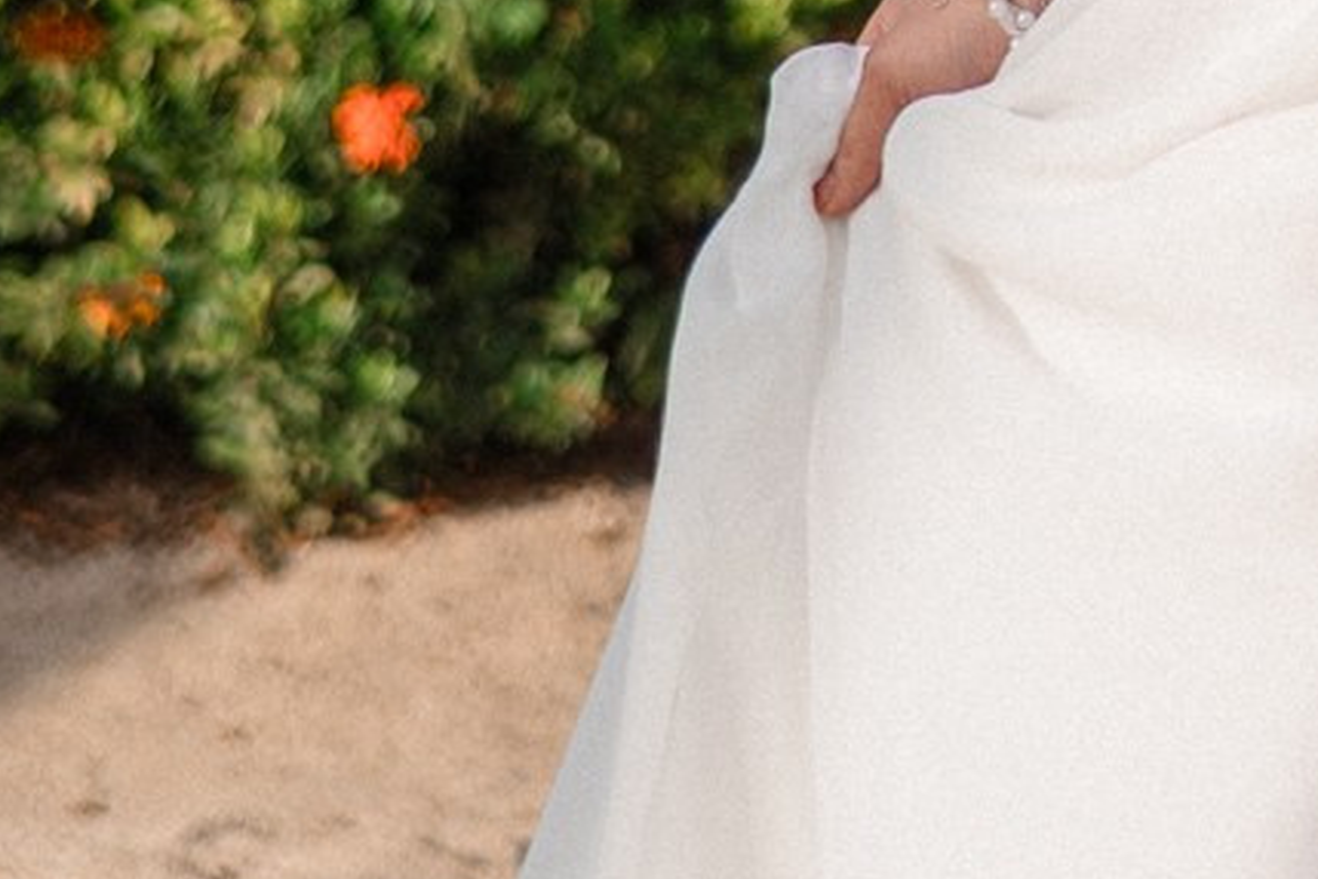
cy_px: -1514
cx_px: 1841
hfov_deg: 7.1
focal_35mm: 286
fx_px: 10470
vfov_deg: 4.6
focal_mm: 50
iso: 250
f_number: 2.2
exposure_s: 1/3200
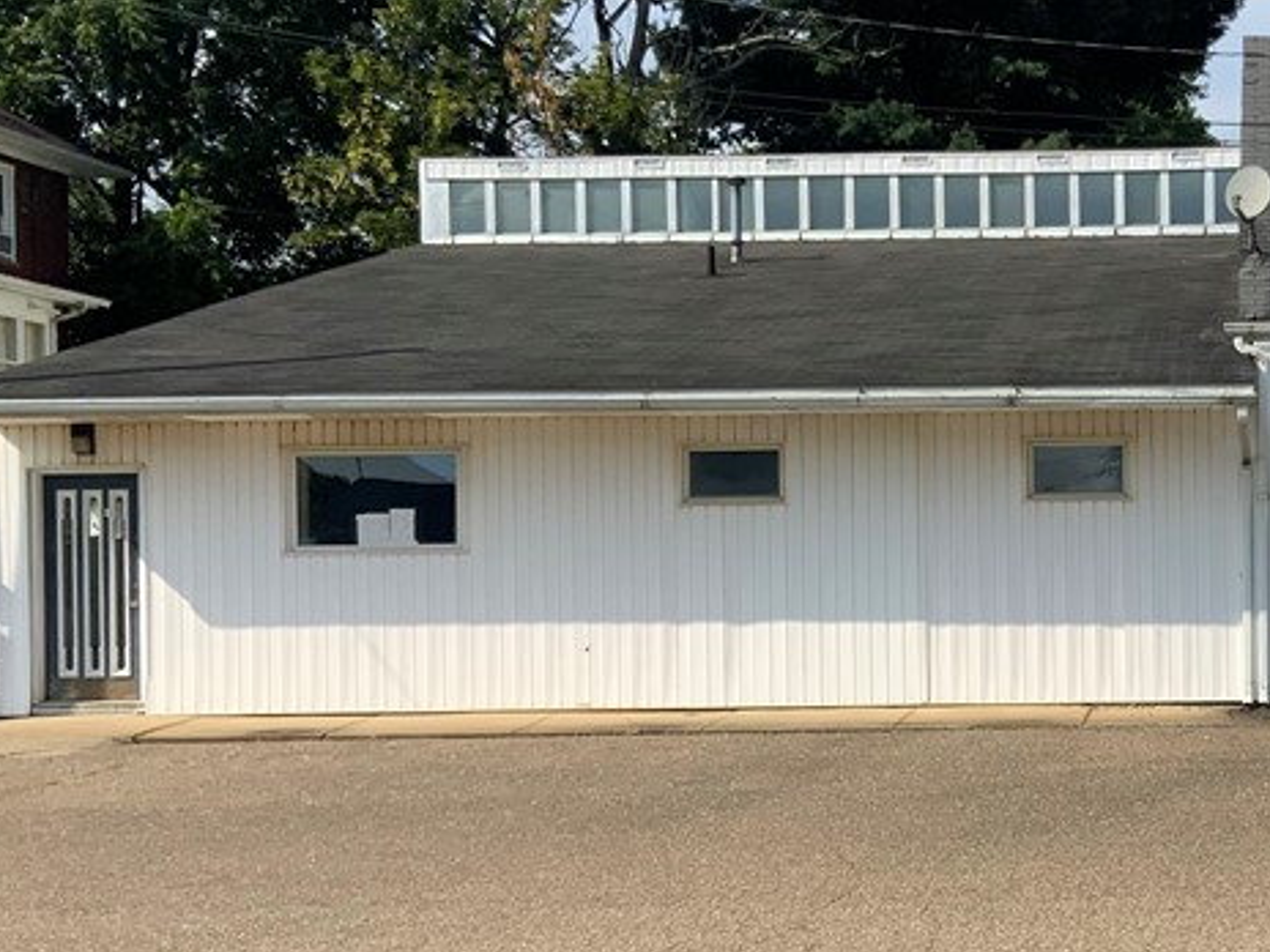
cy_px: 566
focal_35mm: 64
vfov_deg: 22.9
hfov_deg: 28.7
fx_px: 2348
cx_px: 1207
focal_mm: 3
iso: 16
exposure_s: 1/2538
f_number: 1.8
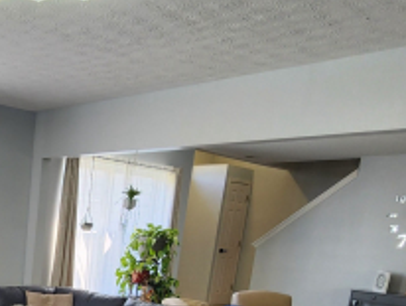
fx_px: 493
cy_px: 353
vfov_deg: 30.1
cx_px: -31
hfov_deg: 38.0
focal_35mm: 42
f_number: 2.2
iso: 80
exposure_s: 1/60
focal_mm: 2.2
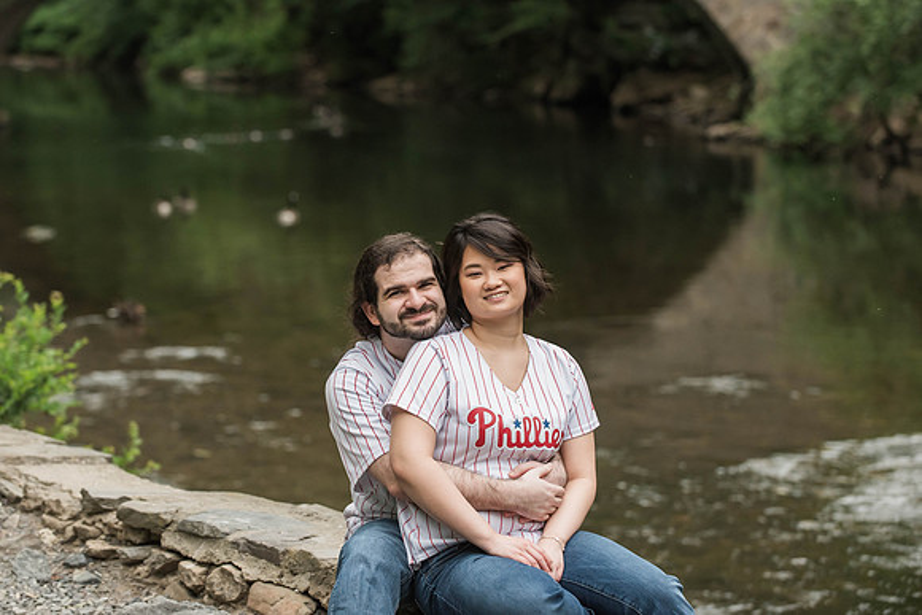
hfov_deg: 17.3
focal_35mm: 118
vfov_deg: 11.6
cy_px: 287
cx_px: 441
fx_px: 3025
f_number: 4
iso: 1600
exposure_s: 1/1000
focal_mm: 110
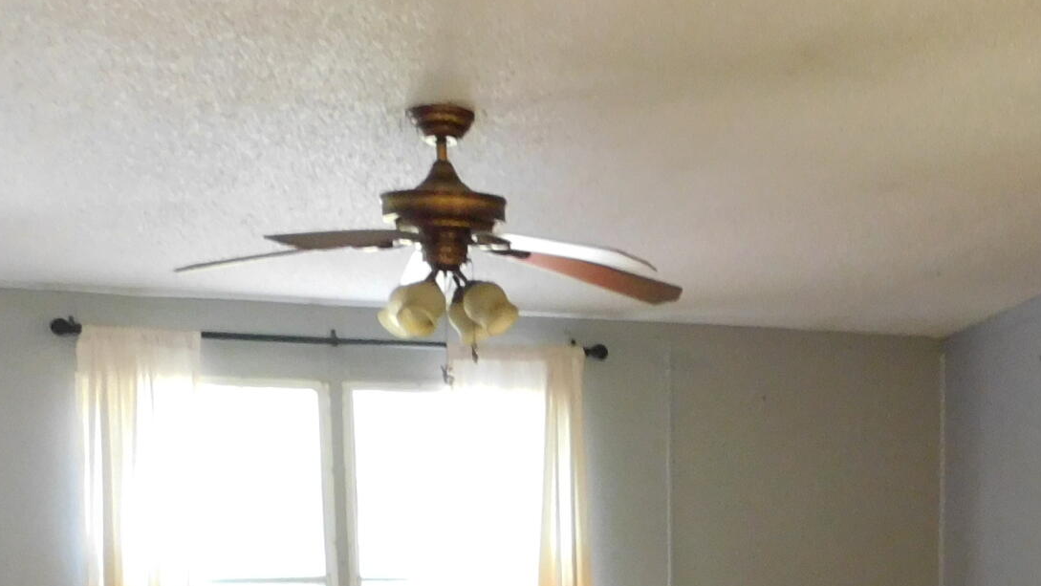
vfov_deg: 16.2
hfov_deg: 29.1
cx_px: 981
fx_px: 1905
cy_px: 842
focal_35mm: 69
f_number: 3
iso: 400
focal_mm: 4
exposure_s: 1/15
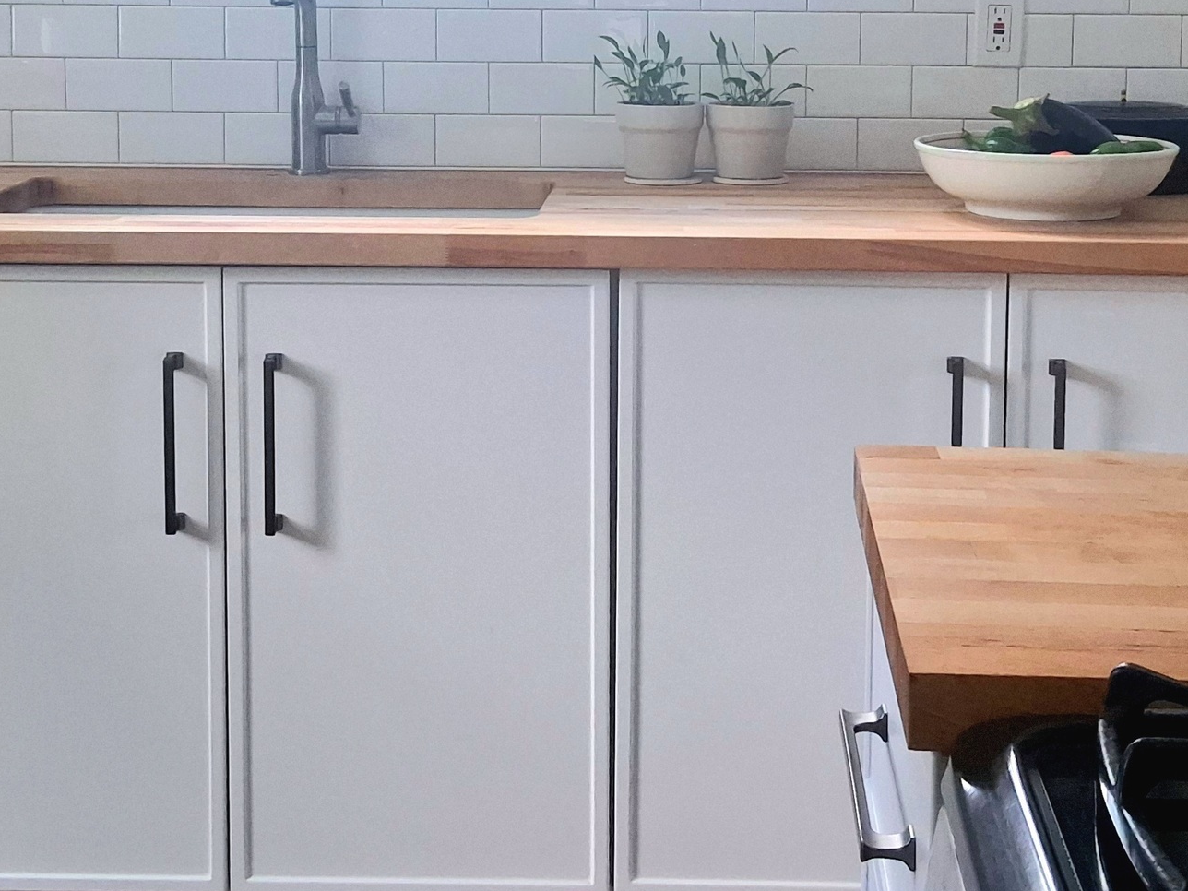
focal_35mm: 62
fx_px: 2128
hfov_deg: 31.2
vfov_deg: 23.2
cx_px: 638
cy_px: 149
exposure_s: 1/100
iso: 200
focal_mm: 3.98
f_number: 1.8
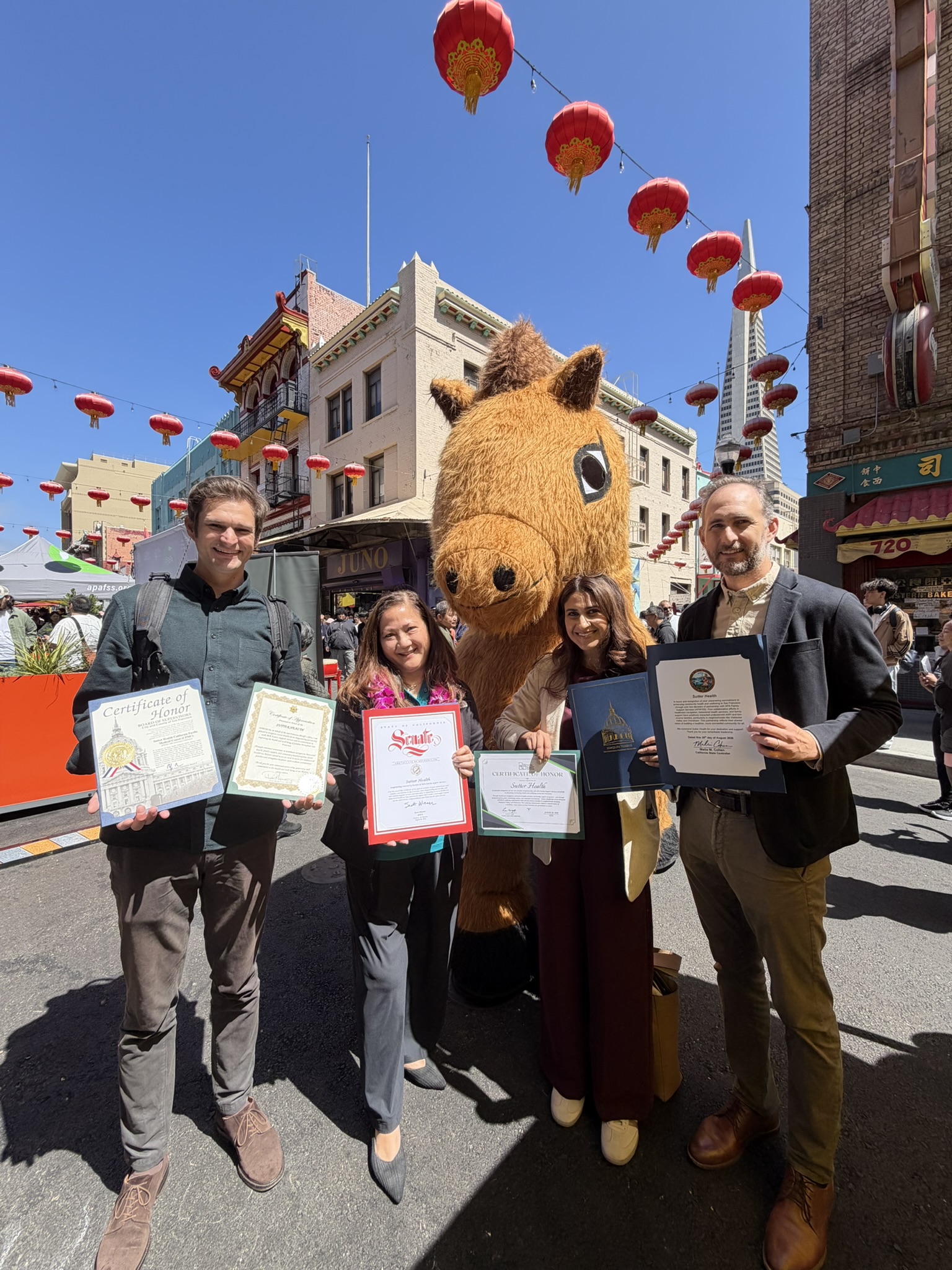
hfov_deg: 85.7
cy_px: 635
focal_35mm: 14
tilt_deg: -1.1
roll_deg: +0.6
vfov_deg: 102.1
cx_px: 476
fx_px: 513
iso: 40
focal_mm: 2.22
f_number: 2.2
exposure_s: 1/770
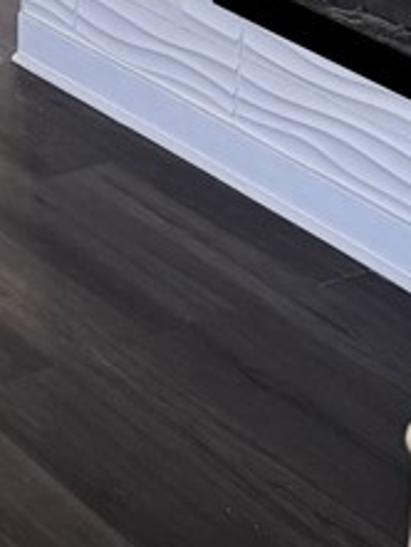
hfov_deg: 11.8
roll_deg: -0.4
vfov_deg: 15.8
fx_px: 1756
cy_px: -347
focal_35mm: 111
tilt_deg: -10.8
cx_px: -441
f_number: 1.78
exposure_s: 1/120
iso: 160
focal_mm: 6.76
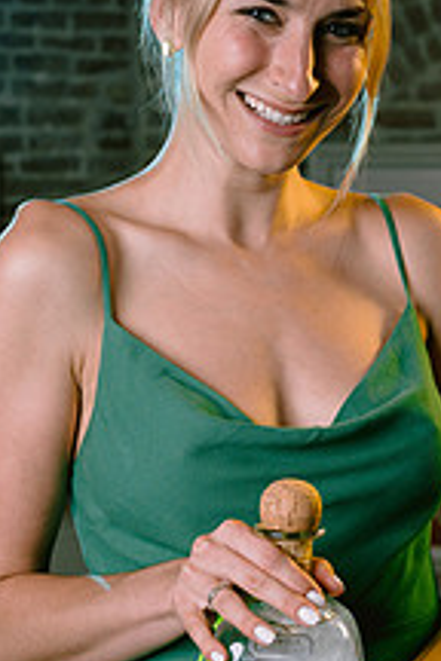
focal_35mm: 104
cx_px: 349
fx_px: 1911
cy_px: 386
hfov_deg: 13.1
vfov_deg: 19.6
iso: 200
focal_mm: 50
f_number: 5.6
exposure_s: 1/125
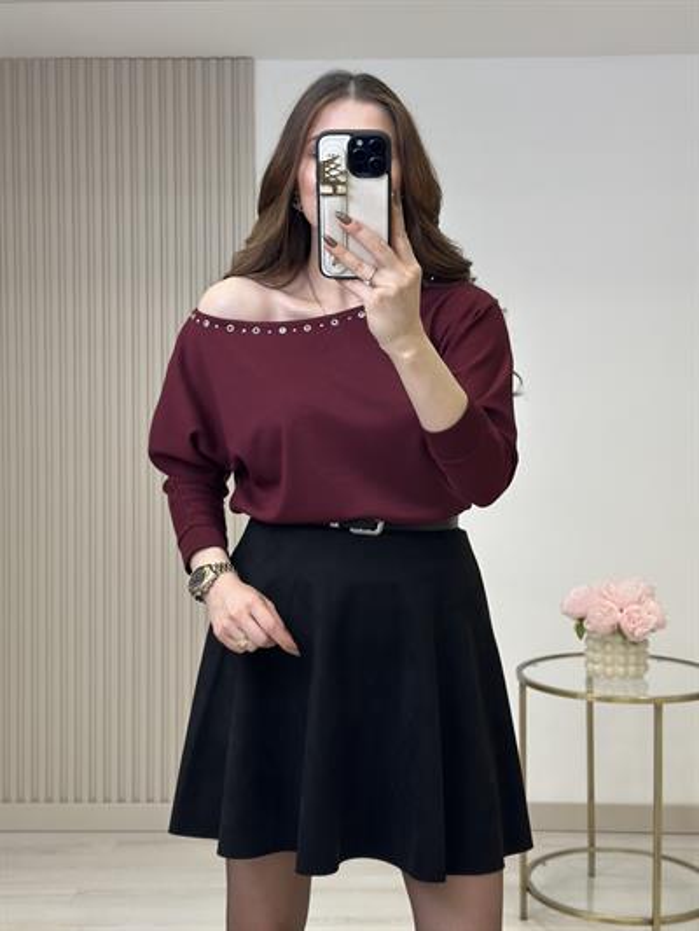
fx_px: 1292
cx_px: 350
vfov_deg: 39.6
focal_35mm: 48
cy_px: 466
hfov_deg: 30.3
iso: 80
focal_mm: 6.86
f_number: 1.78
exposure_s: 1/234
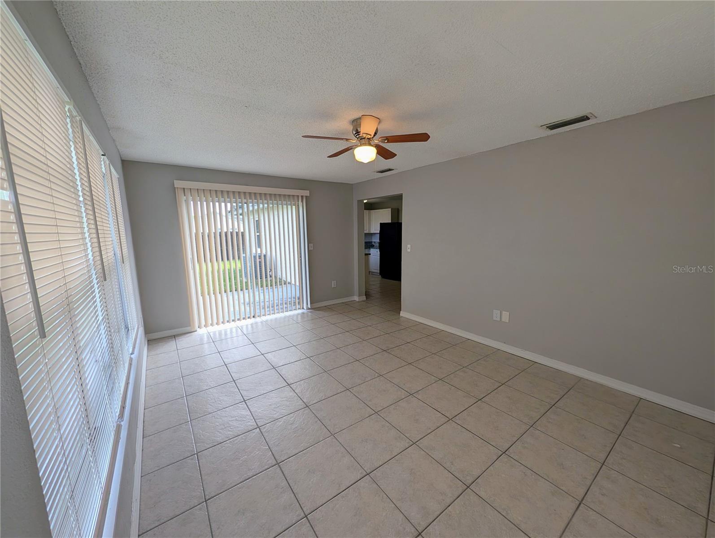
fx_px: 248
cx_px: 358
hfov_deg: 110.5
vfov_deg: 94.6
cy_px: 269
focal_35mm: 12
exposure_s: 1/412
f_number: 1.7
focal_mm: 2.02
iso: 90
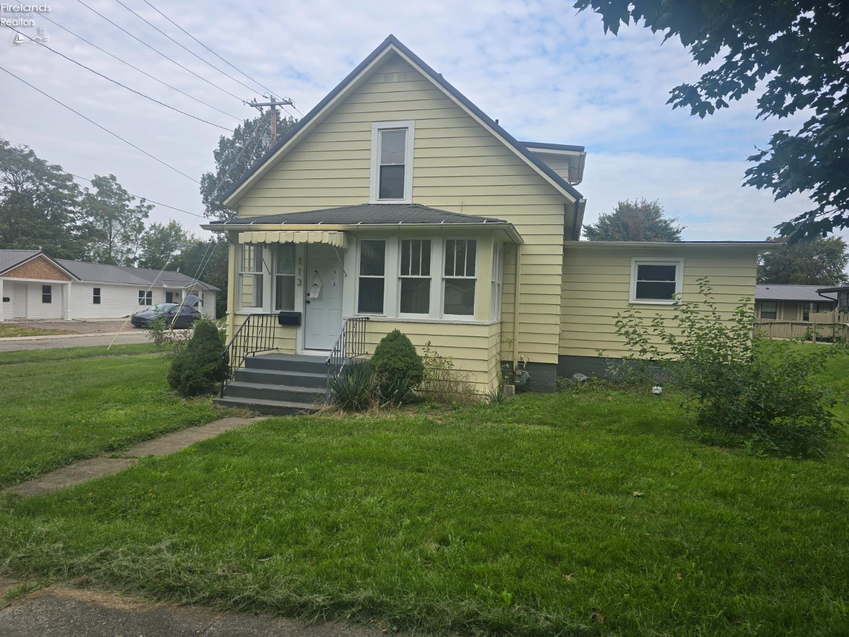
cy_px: 318
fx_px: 564
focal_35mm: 23
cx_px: 424
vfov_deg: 58.9
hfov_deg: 73.9
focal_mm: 6.3
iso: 12
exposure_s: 1/406
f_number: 1.7
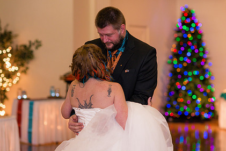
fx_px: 735
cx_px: 125
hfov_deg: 17.5
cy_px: 78
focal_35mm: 117
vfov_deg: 11.7
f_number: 2.2
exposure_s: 1/125
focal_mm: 85
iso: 640
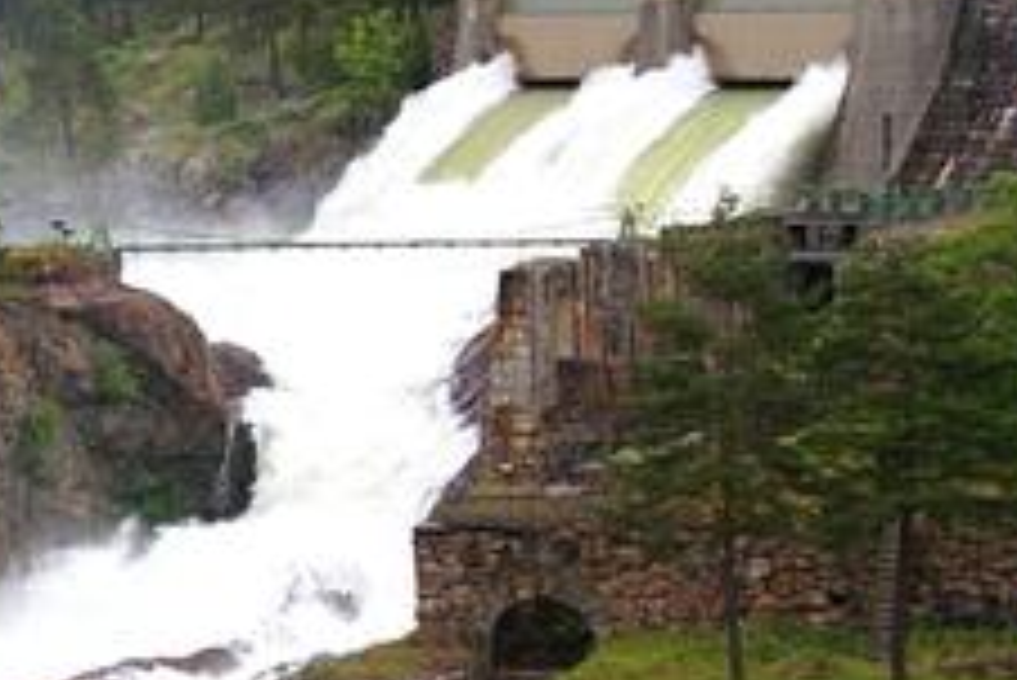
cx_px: -302
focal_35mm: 199
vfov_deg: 6.9
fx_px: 5625
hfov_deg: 10.1
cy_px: 698
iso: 100
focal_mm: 50
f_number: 8
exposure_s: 1/100
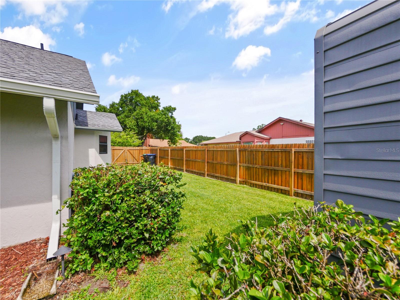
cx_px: 200
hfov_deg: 102.1
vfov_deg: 85.7
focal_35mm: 14
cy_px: 150
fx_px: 162
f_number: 7.1
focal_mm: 7
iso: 200
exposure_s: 1/400
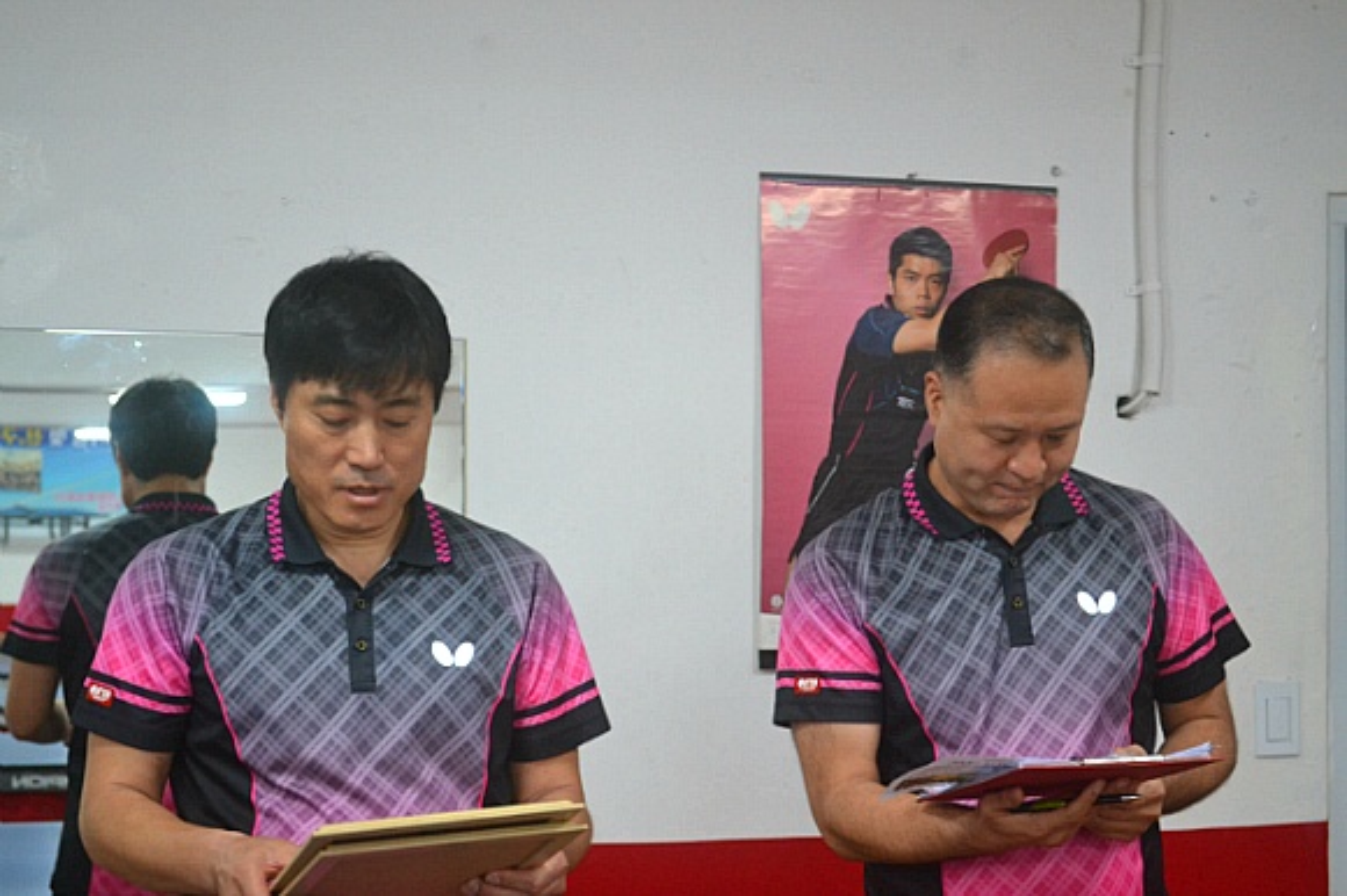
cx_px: 674
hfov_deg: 29.3
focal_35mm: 69
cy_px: 448
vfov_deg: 19.7
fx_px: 2580
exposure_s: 1/60
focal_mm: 46
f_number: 5.3
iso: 1250
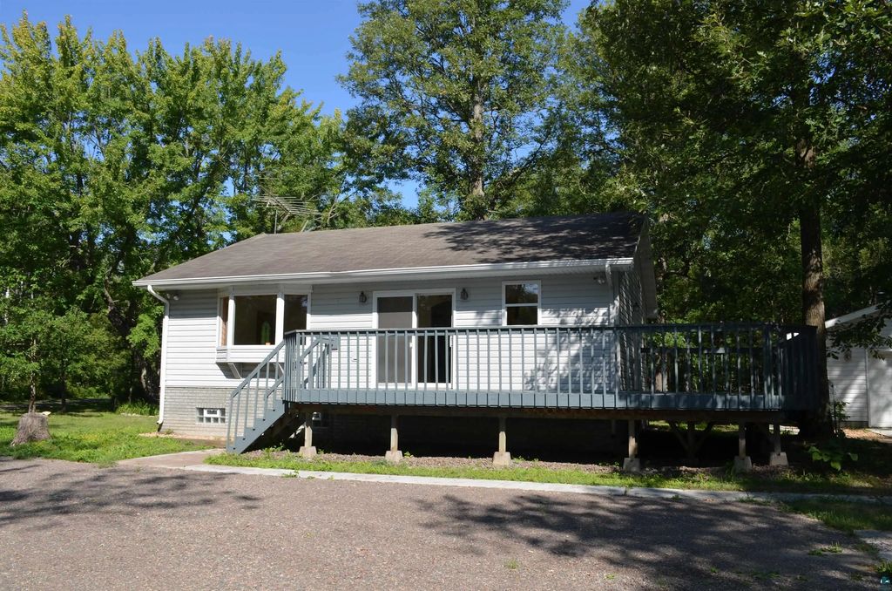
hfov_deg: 62.0
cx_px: 446
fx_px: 742
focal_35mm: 30
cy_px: 296
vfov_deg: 43.4
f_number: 9
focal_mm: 20
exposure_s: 1/200
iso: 100
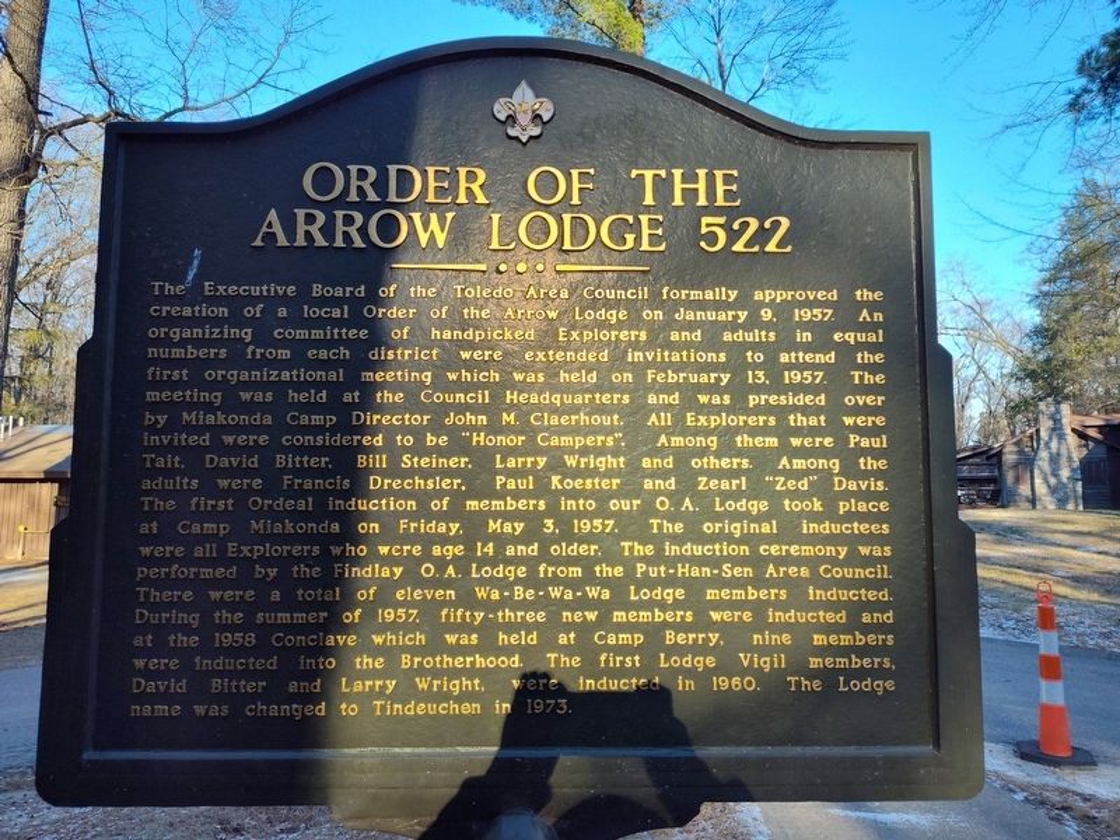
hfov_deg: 73.9
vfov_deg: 58.9
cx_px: 560
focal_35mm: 23
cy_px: 420
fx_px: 744
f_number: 1.8
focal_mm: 5.56
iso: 100
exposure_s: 1/306
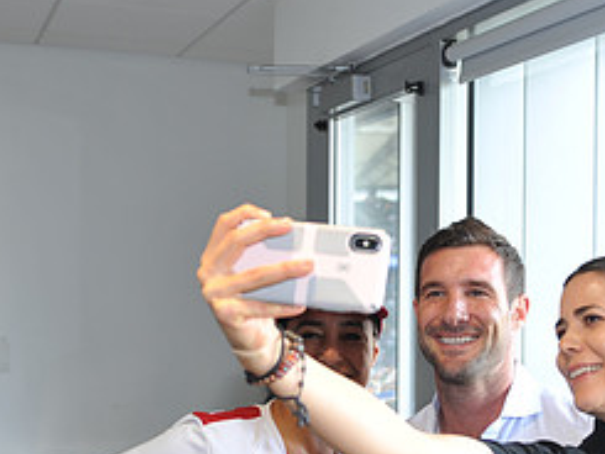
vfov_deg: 22.1
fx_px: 1154
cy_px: 326
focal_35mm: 66
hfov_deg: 29.1
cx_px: 430
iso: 250
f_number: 3.5
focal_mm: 29
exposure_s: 1/80
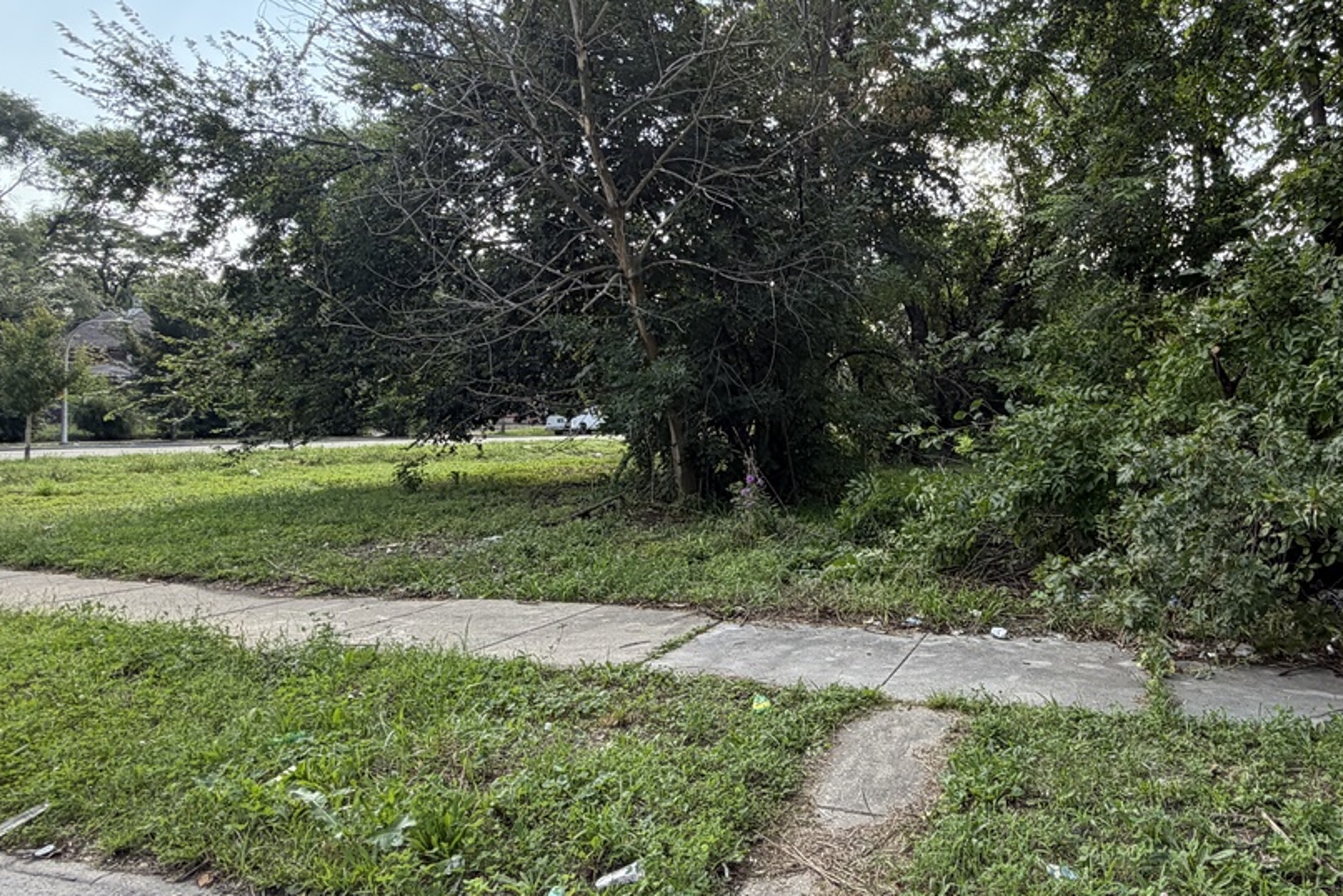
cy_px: 411
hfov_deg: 67.1
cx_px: 918
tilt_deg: +0.1
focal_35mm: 26
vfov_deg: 49.5
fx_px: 970
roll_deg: +0.5
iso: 40
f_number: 2.2
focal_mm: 2.22
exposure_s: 1/217
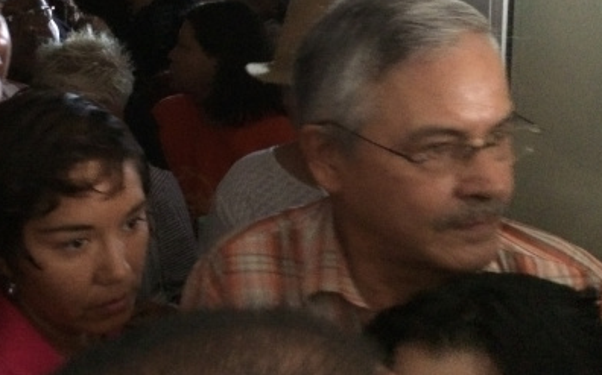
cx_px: 176
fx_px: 869
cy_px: 156
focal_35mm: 53
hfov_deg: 37.6
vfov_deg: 24.4
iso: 800
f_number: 2.2
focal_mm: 4.12
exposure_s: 1/15
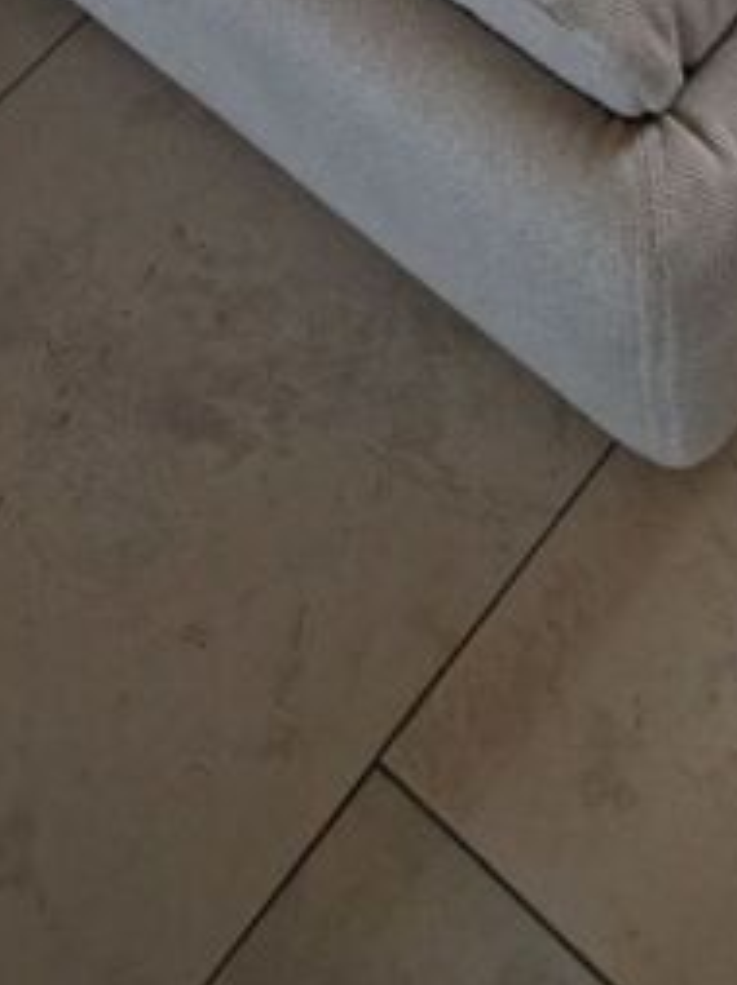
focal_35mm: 58
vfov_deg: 29.9
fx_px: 1649
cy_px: -93
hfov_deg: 24.6
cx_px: 640
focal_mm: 5.4
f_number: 1.8
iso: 640
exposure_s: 1/50
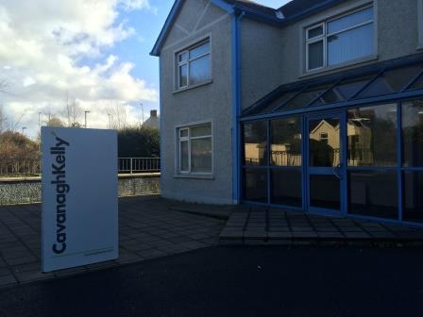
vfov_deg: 48.2
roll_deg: +0.5
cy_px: 158
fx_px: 354
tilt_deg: -2.5
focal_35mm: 29
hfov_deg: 61.7
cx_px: 212
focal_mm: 4.15
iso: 32
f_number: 2.2
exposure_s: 1/933
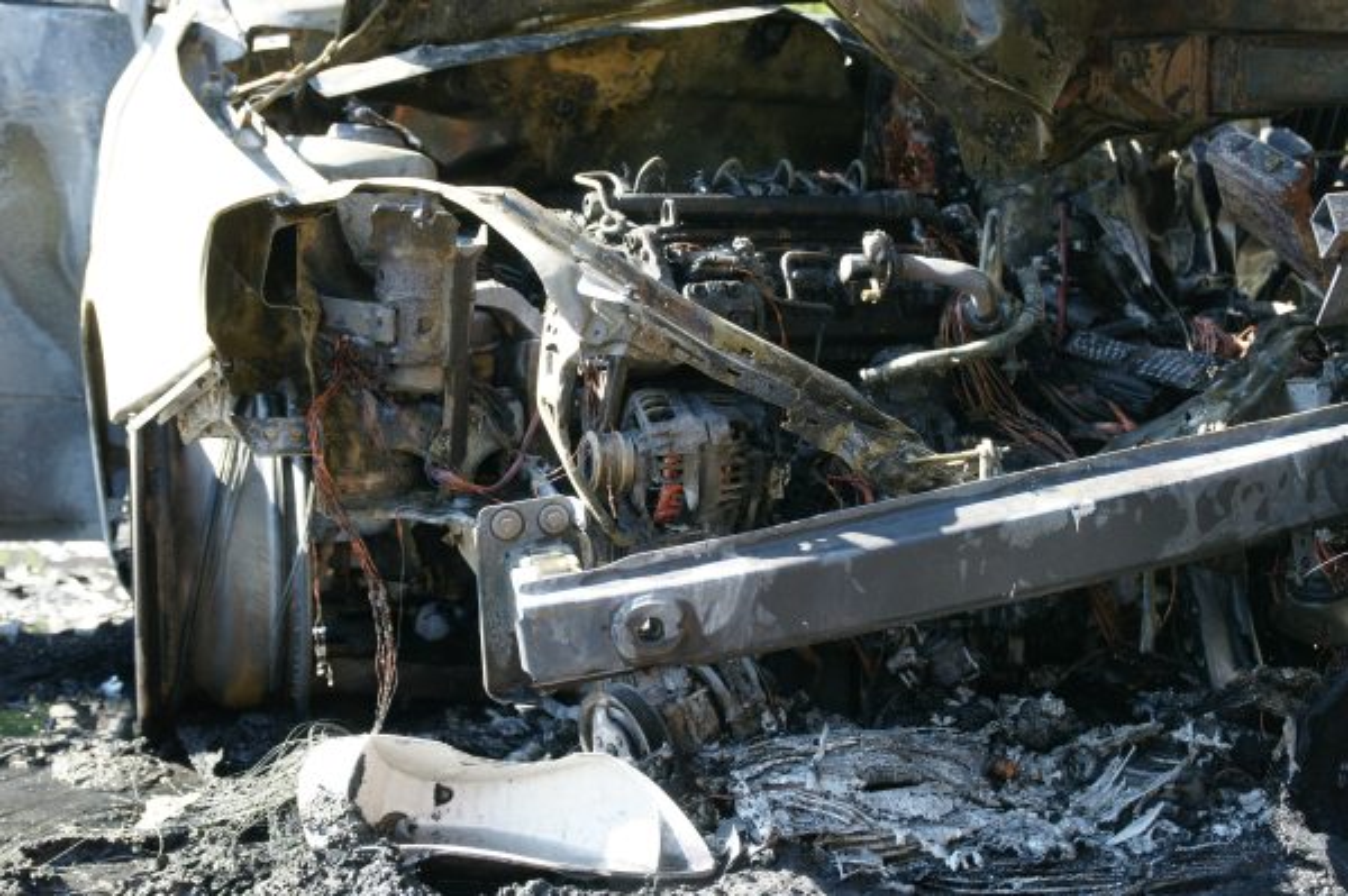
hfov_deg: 37.9
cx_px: 674
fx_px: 1964
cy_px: 448
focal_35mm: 52
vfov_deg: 25.7
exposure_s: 1/250
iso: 400
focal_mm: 35
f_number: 5
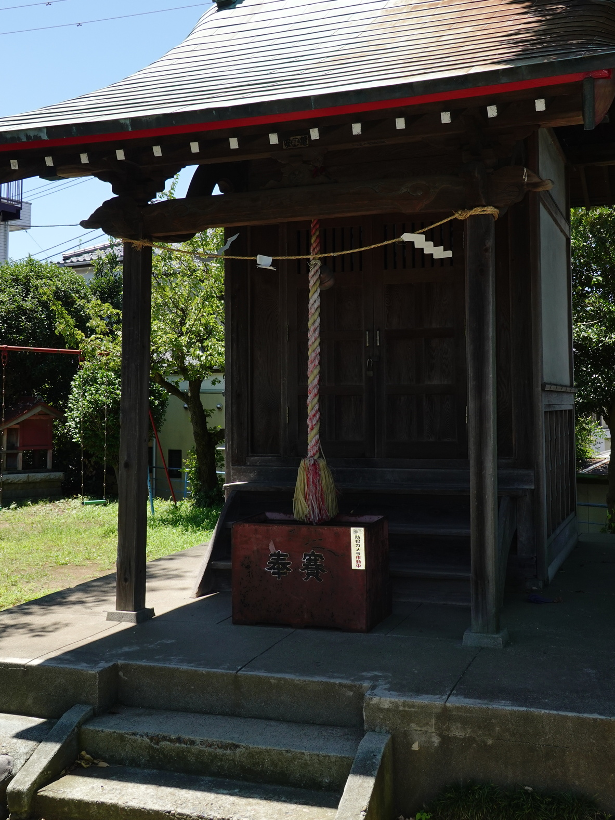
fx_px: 924
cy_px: 341
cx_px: 334
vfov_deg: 47.7
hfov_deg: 36.8
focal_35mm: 39
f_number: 4
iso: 125
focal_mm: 12.01
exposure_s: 1/500
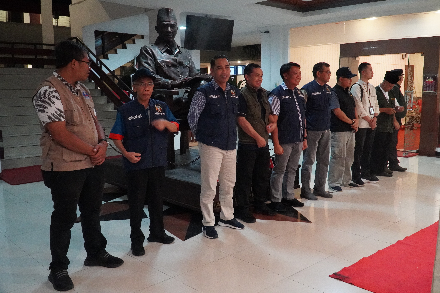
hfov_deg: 59.5
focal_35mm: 32
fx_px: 385
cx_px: 220
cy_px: 146
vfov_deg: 41.7
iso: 10000
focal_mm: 21
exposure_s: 1/60
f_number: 5.6
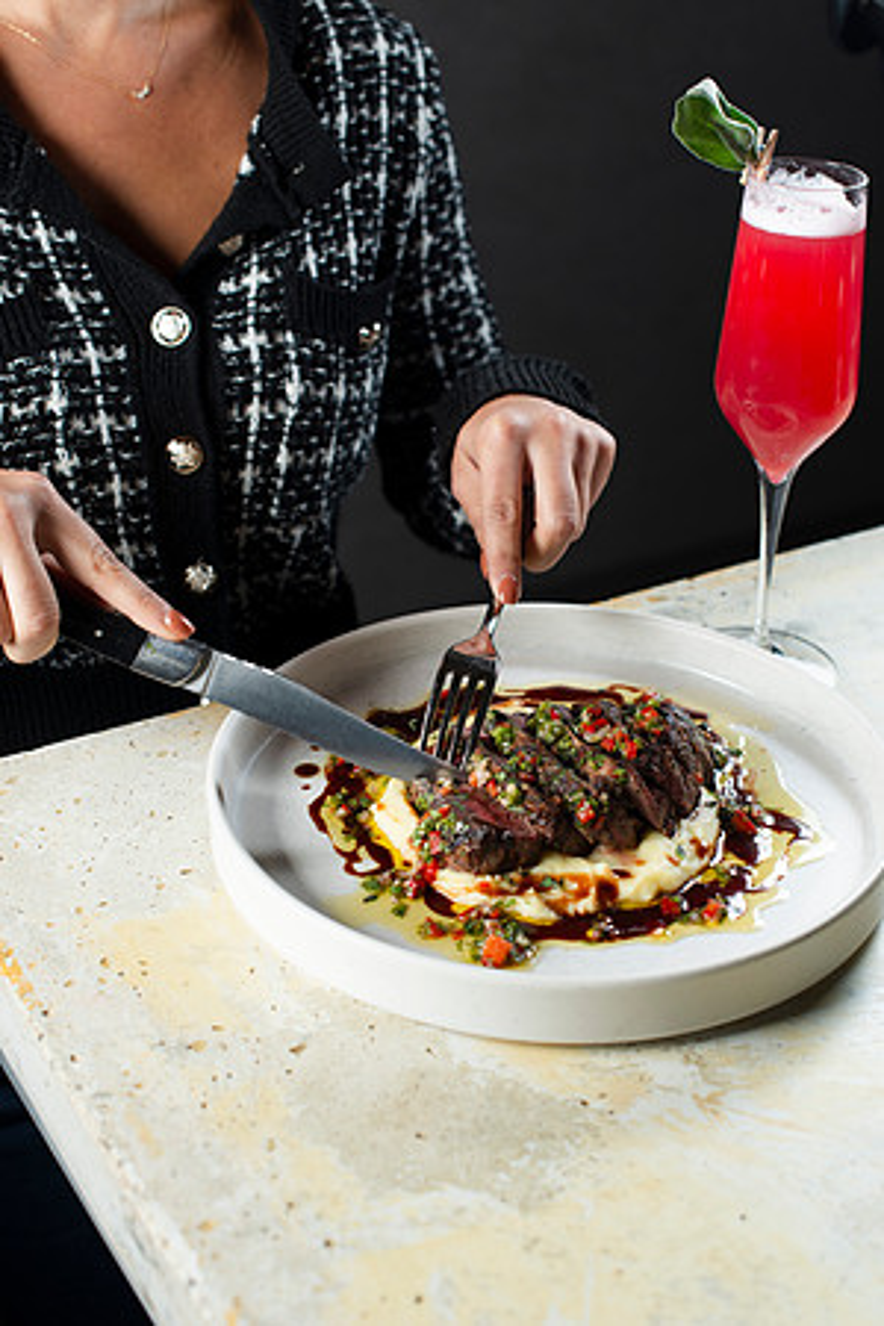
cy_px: 663
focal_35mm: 50
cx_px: 442
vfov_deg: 39.6
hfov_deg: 27.0
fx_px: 1842
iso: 200
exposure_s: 1/200
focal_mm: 50
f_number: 5
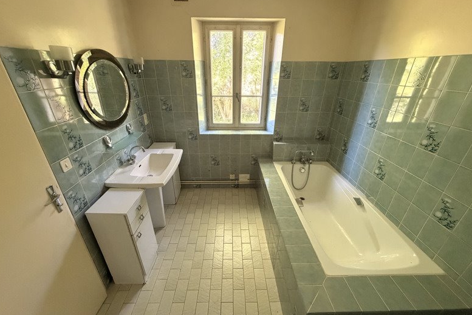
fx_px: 197
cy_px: 164
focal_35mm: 15
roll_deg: -0.2
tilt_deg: -26.3
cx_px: 234
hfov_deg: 100.4
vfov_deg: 77.3
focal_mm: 2.22
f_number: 2.2
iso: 640
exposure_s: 1/60
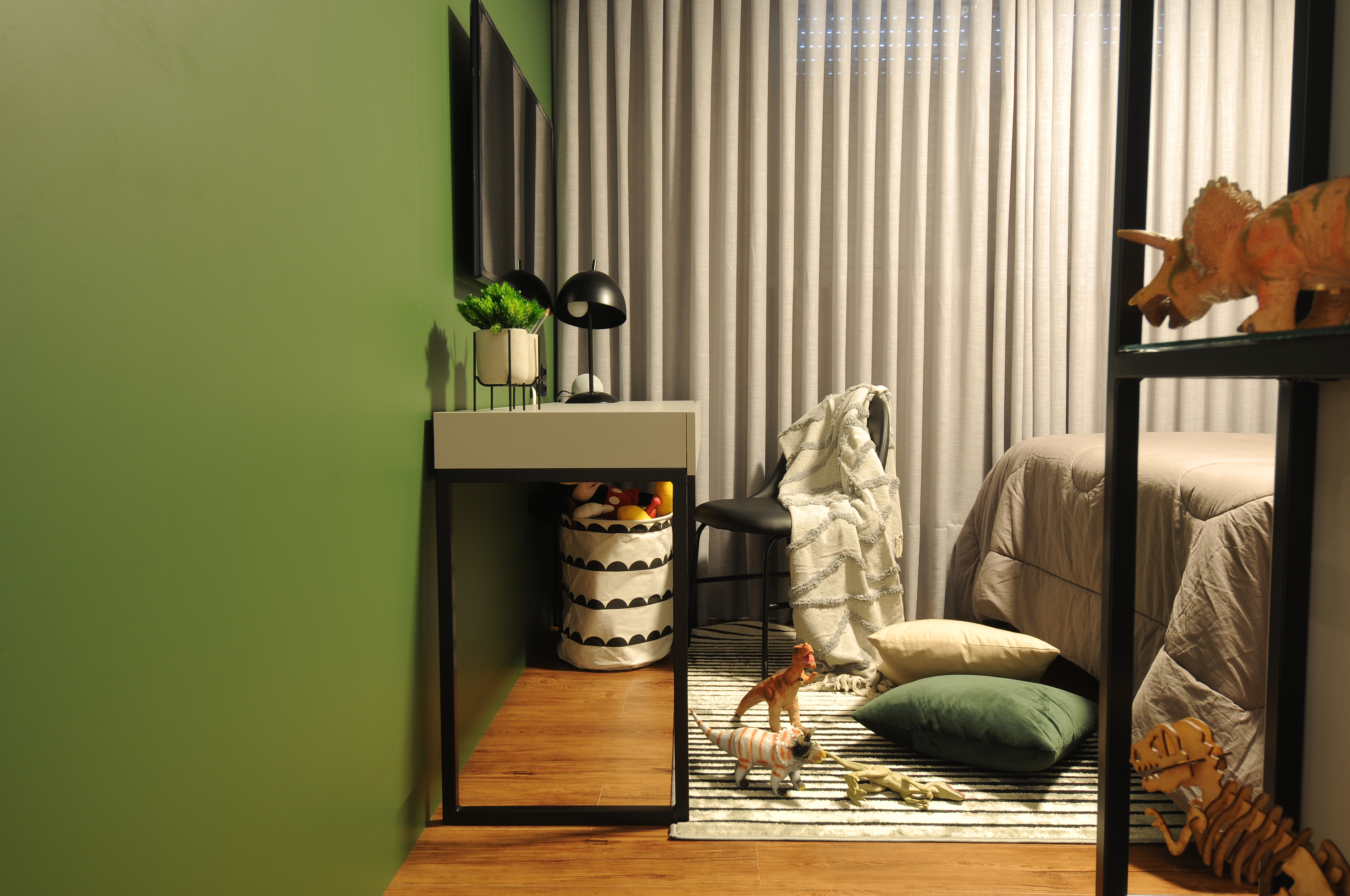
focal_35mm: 36
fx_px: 1348
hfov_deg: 53.2
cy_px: 448
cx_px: 675
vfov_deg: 36.8
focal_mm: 24
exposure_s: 2.5
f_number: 5.6
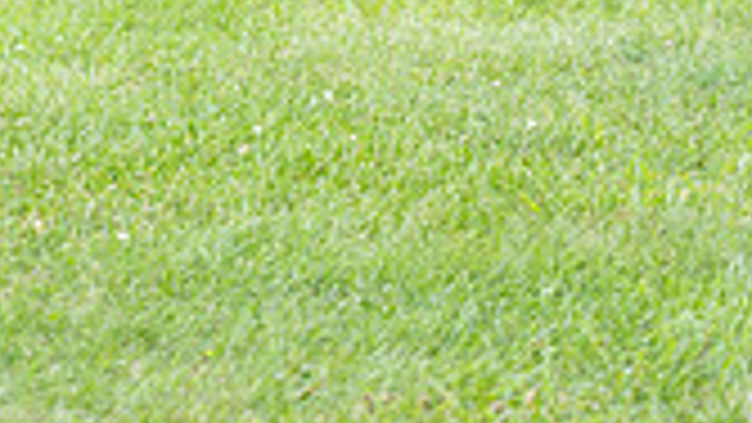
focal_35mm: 296
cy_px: -405
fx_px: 5903
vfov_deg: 4.1
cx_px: -493
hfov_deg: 7.1
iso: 200
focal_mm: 70
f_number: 3.5
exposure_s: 1/640
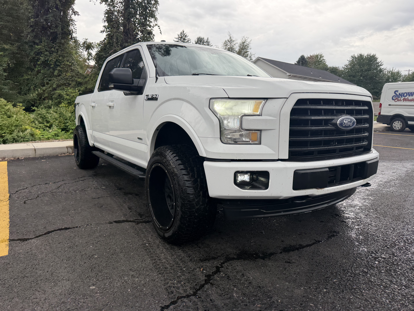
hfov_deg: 71.6
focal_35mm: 24
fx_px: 287
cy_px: 156
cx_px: 207
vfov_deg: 56.8
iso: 100
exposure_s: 1/1005
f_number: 1.78
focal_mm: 6.76
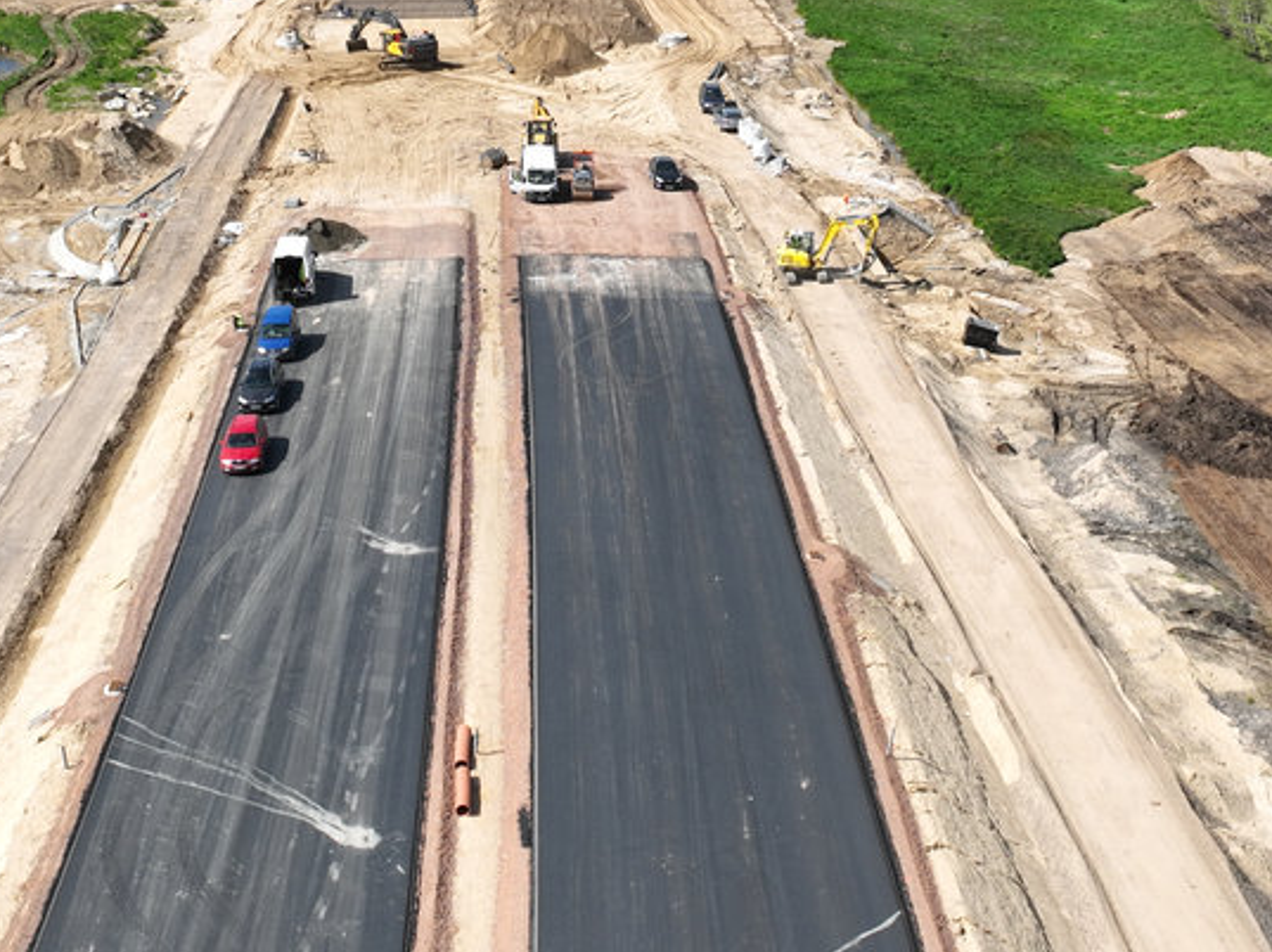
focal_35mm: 59
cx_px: 526
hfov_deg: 32.6
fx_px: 2167
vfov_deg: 24.8
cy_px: 437
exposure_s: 1/1600
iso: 100
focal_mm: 12.29
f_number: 2.8
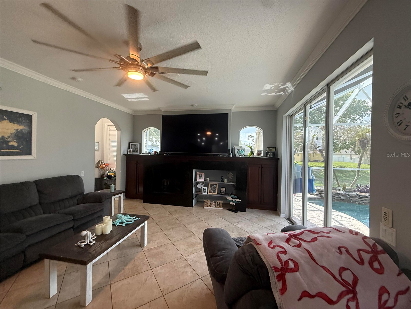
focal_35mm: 14
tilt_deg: +0.8
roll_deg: -1.1
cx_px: 206
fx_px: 166
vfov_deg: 85.7
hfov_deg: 102.1
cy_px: 154
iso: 400
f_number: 2.2
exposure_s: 1/120
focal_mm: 2.22
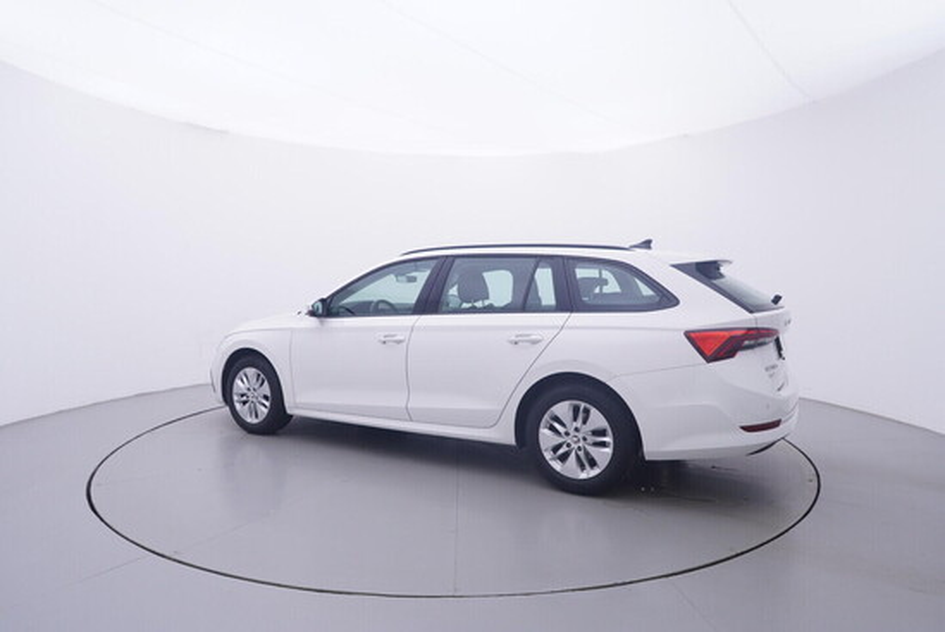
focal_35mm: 22
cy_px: 316
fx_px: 591
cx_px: 472
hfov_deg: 77.3
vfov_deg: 56.2
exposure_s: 1/80
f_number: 5
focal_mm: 15
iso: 200
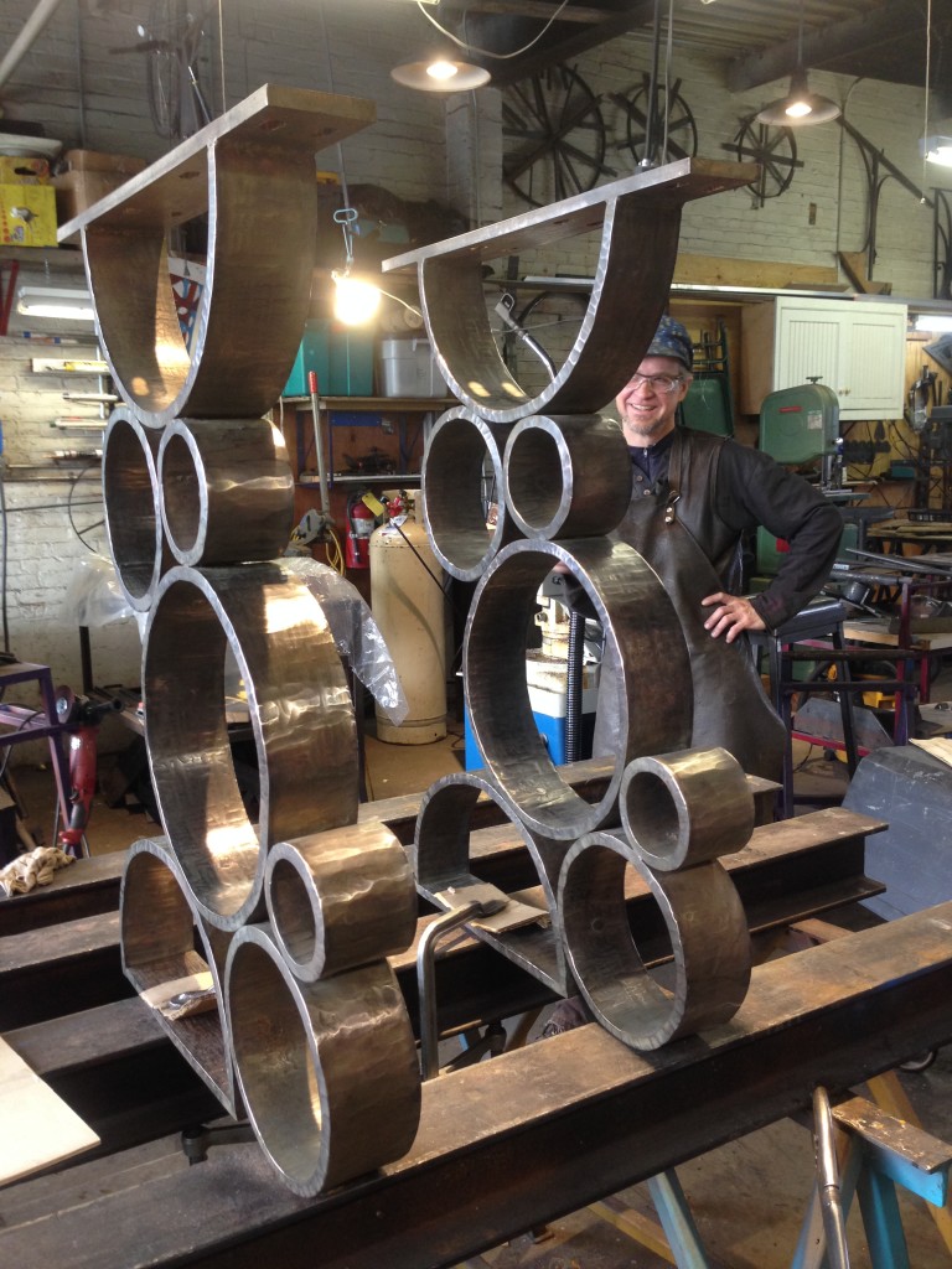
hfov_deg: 42.9
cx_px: 476
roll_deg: +1.8
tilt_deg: -9.5
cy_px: 634
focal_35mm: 33
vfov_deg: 55.4
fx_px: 1210
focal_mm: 4.12
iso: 80
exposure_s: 1/20
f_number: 2.4
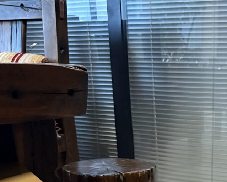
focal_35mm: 66
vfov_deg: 20.9
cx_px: 230
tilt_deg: -19.6
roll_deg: -0.2
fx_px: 443
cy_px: 241
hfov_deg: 27.0
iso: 400
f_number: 1.78
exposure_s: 1/50
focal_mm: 6.76
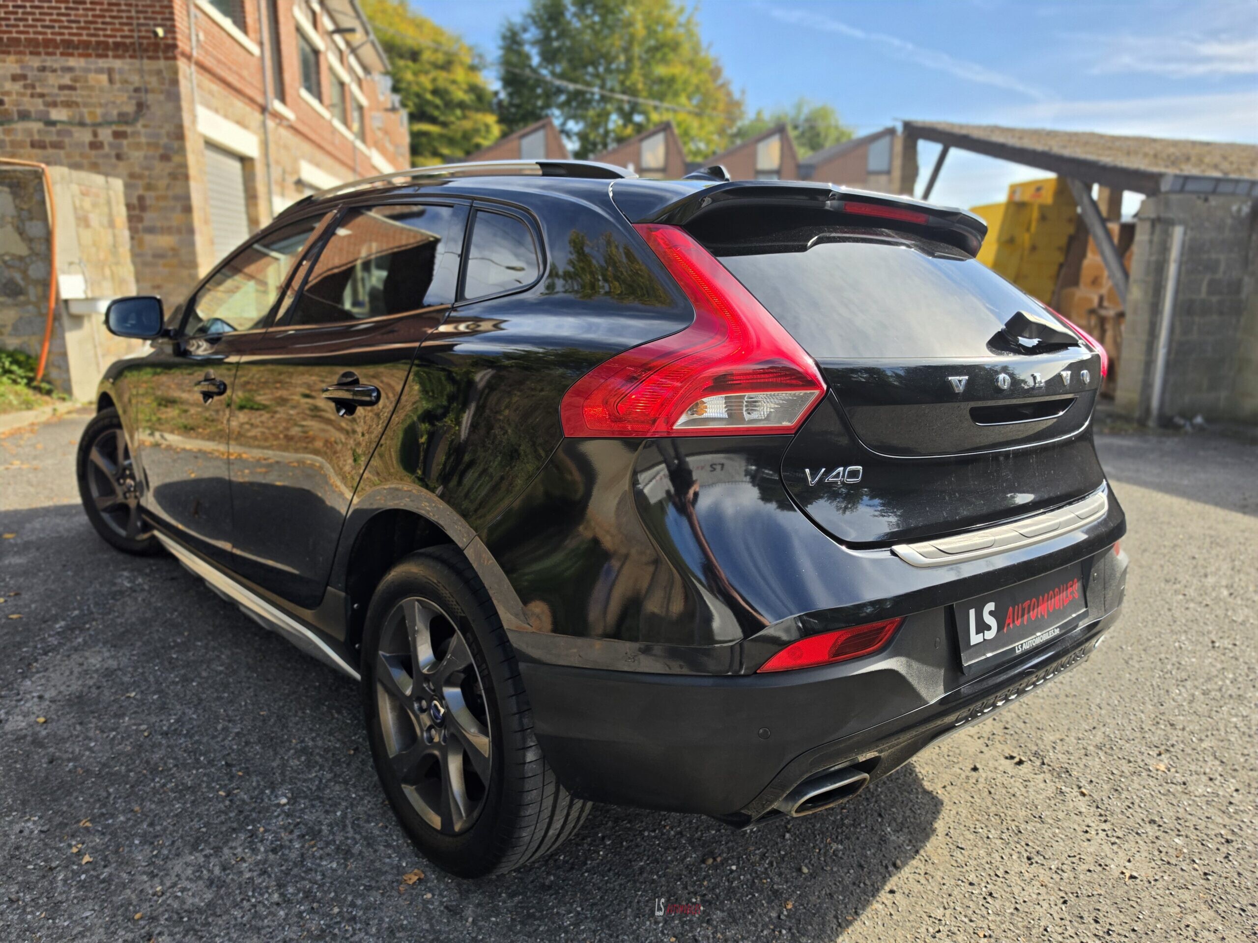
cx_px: 629
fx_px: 836
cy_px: 472
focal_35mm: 23
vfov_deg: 58.9
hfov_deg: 73.9
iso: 64
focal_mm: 6.5
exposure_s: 1/4432
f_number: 1.4
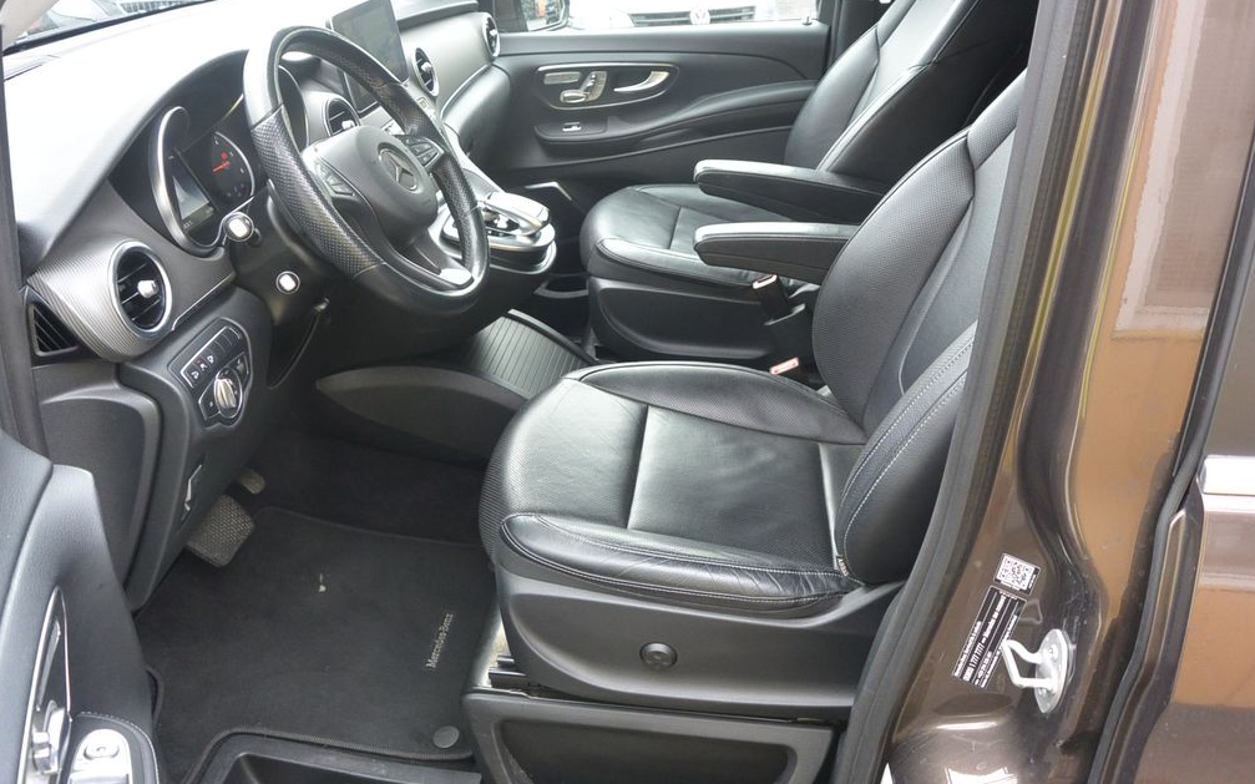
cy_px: 372
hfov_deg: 66.5
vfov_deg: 44.5
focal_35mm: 28
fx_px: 958
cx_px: 629
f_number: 3.5
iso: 400
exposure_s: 1/125
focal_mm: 10
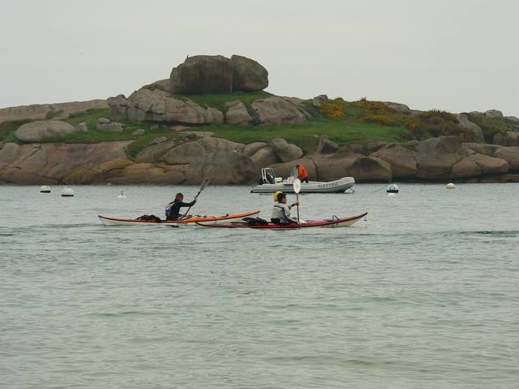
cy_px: 194
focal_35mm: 166
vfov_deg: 8.9
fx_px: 2489
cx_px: 257
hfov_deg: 11.9
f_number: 4
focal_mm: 27.2
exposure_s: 1/125
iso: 80
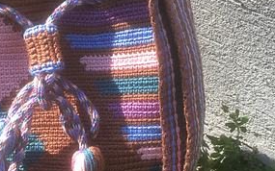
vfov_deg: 18.6
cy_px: 146
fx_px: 517
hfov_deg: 29.4
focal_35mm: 69
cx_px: 78
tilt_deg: -49.6
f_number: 2.2
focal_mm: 4.15
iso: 25
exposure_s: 1/131
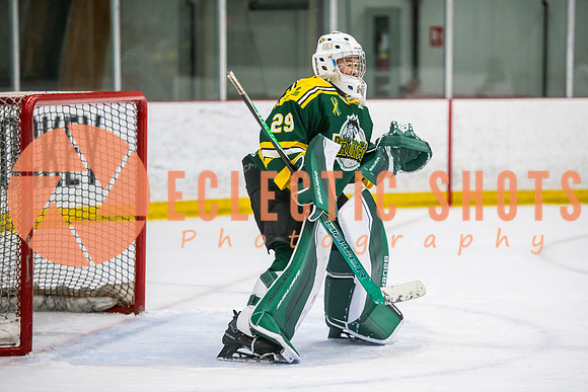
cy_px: 206
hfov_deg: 12.5
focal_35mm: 165
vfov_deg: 8.3
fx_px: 2693
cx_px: 321
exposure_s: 1/640
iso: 2500
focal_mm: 150
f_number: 3.2
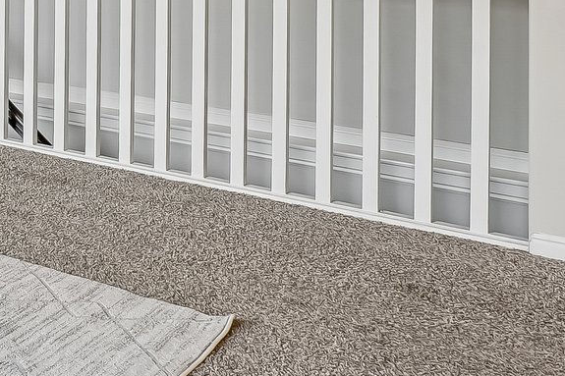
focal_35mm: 57
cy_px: -102
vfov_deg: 21.6
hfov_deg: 23.1
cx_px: -401
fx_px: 894
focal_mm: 16
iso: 400
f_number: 8
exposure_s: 1/15
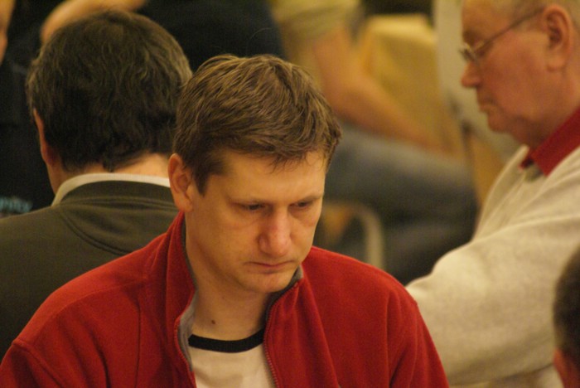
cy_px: 194
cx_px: 290
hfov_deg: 4.6
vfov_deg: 3.1
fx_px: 7256
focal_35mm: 450
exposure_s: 1/13
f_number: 5.6
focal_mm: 300
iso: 1600
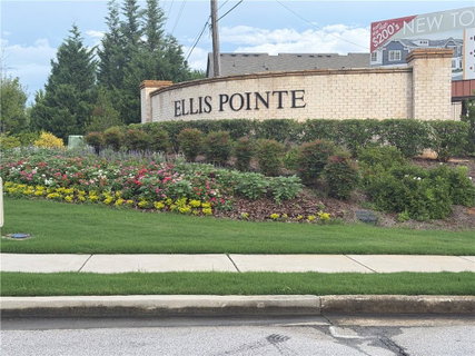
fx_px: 658
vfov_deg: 30.3
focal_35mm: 48
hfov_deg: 39.7
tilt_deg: -1.5
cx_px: 238
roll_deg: +1.1
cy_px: 178
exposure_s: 1/1513
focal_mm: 6.76
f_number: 1.78
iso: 64
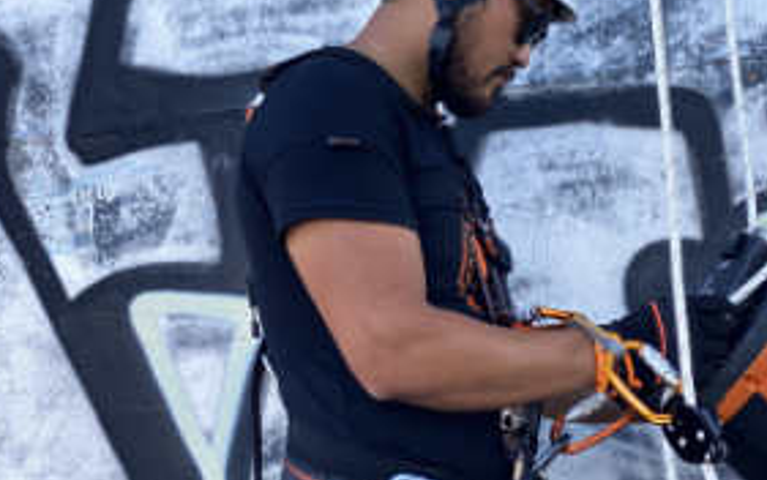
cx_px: 486
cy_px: 316
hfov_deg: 22.0
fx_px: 1966
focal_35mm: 94
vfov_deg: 13.9
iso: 20
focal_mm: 6
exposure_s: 1/129
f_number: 2
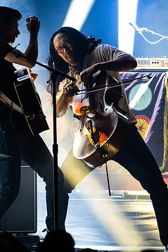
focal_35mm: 810
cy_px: 118
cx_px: 92
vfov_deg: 2.5
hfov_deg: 1.7
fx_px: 5664
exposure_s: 1/160
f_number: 5.6
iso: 4000
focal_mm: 500
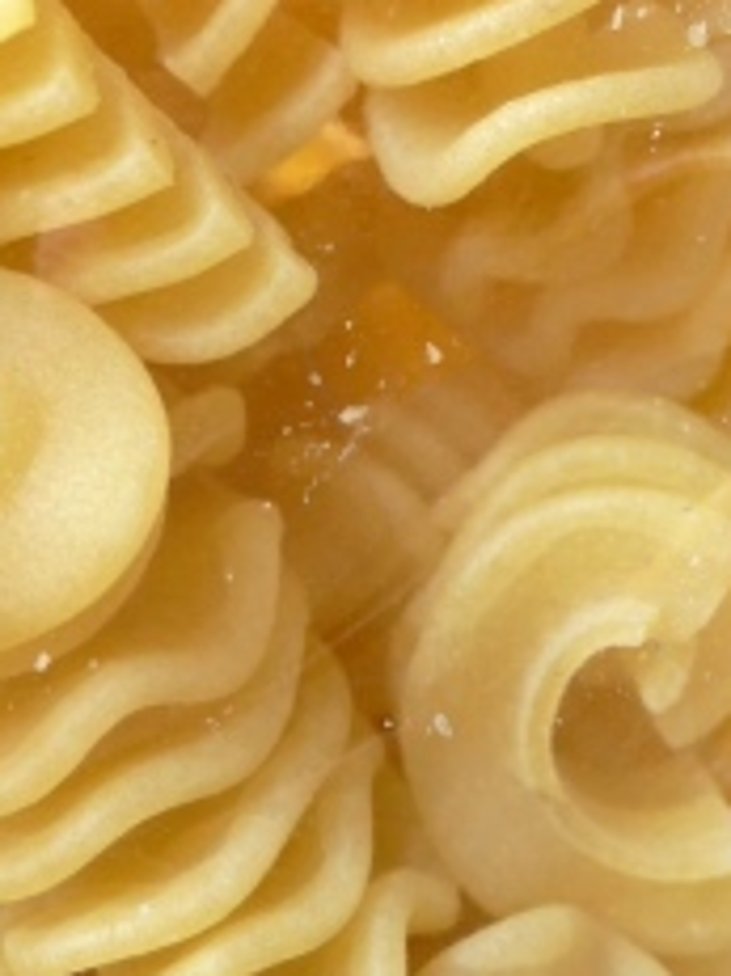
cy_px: 338
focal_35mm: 66
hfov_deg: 21.9
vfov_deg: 29.2
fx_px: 1860
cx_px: 135
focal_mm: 6.3
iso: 80
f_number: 2.8
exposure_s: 1/60
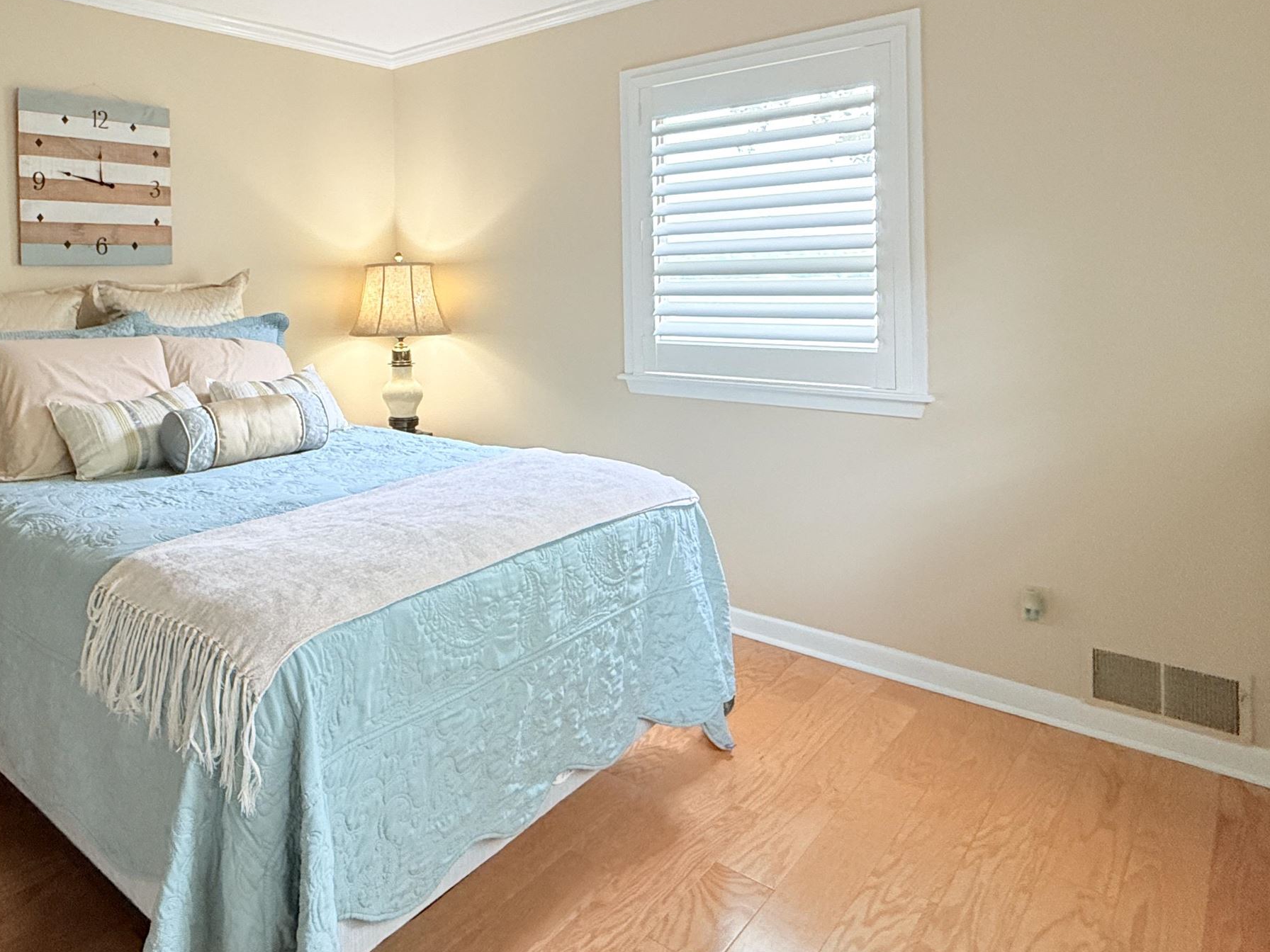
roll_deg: +1.2
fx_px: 881
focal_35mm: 24
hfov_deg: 68.4
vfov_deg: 55.1
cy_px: 285
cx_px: 369
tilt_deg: -0.5
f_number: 2.2
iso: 400
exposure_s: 1/60
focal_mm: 2.22
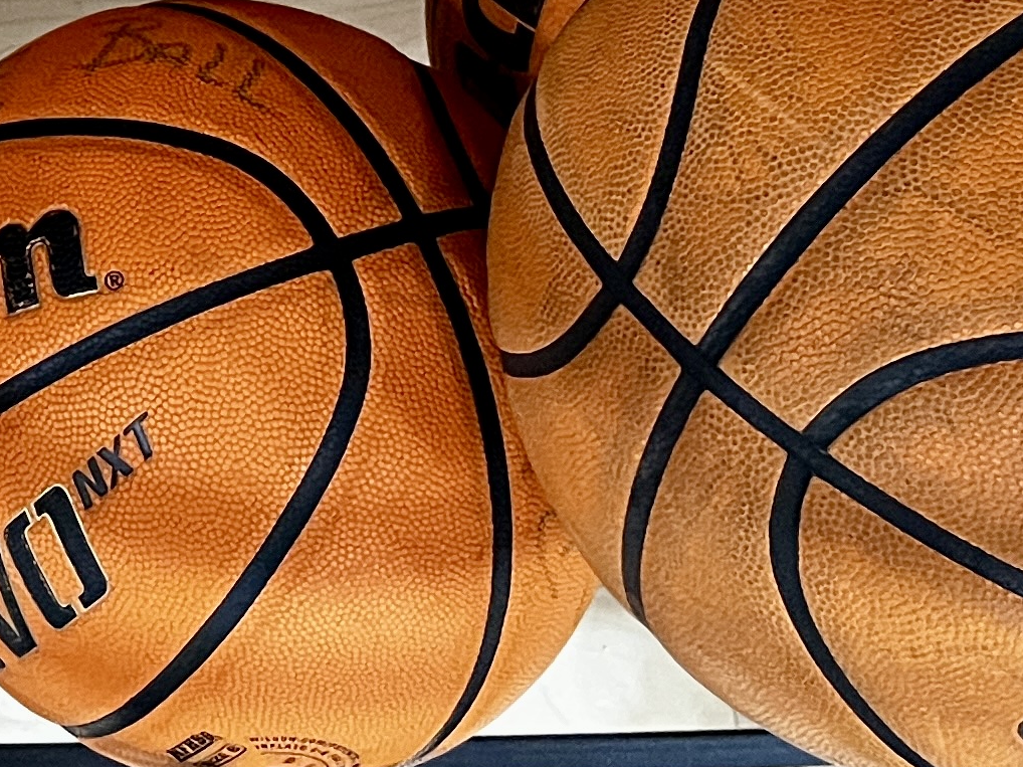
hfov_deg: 16.9
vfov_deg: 12.8
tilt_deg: -70.3
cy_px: -680
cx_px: -615
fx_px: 3043
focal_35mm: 103
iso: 500
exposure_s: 1/60
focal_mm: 5.1
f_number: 1.6
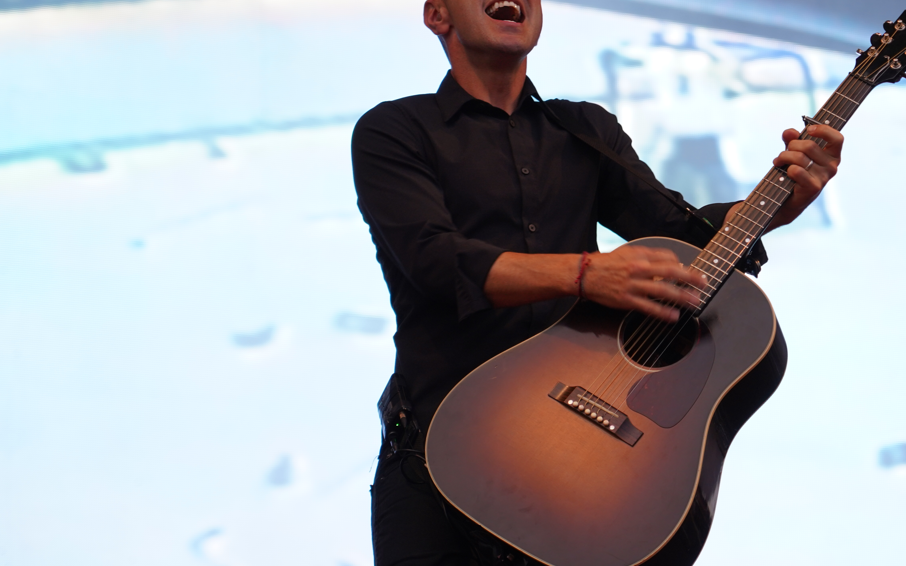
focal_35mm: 142
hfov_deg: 14.7
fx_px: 3506
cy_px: 223
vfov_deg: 9.2
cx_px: 570
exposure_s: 1/125
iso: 500
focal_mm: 105
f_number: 4
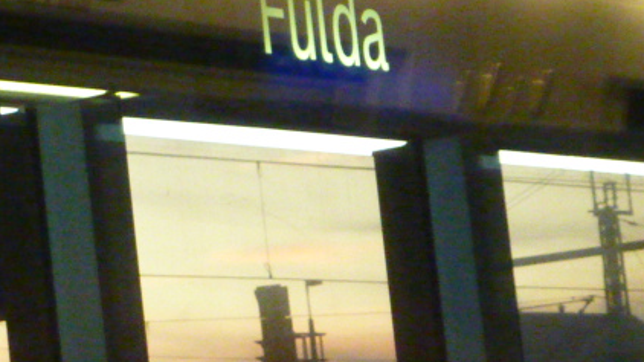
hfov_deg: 8.7
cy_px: 160
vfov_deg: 4.9
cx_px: 230
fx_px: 4233
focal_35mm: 248
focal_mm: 13.7
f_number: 4.2
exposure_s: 1/15
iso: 800
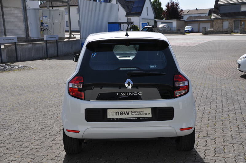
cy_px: 82
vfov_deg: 26.4
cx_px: 123
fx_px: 348
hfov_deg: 38.9
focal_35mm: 51
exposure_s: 1/320
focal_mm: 34
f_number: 9
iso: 200
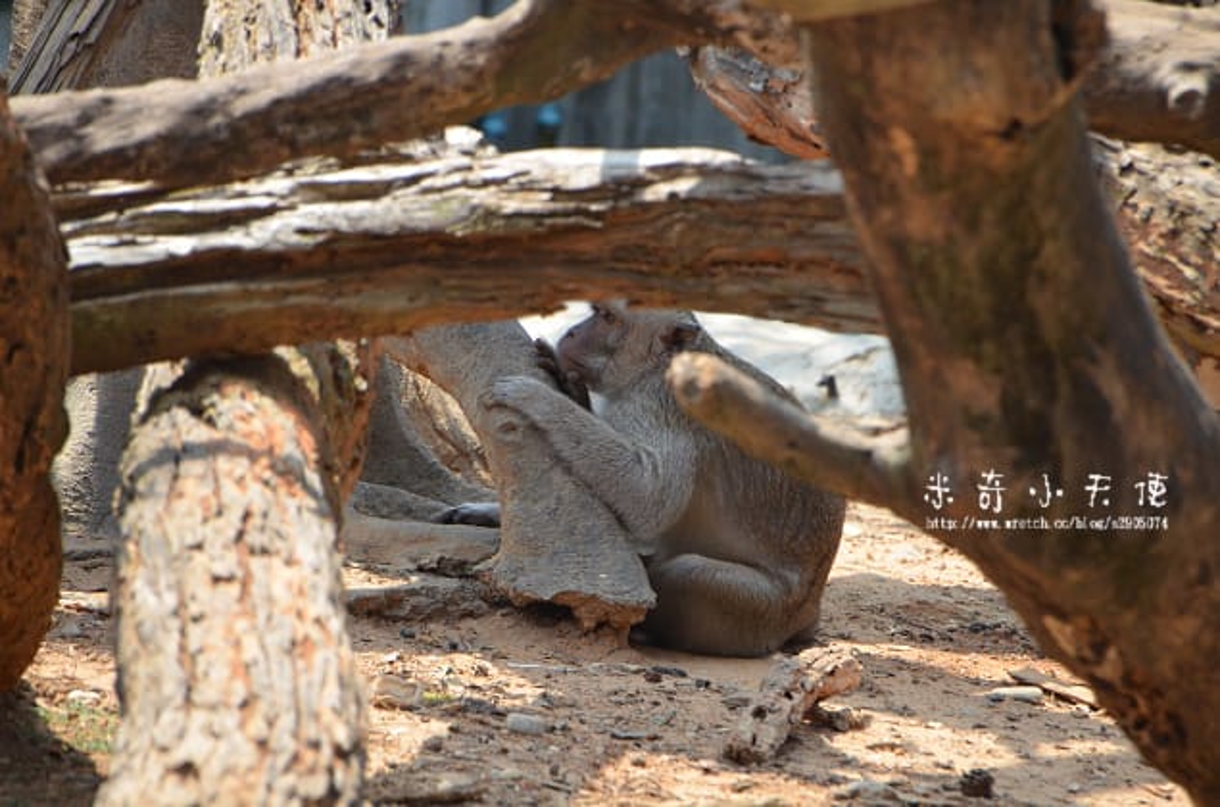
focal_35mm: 405
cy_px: 404
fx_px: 13691
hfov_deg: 5.1
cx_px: 610
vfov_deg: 3.4
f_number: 6.3
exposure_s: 1/800
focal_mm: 270
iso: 800
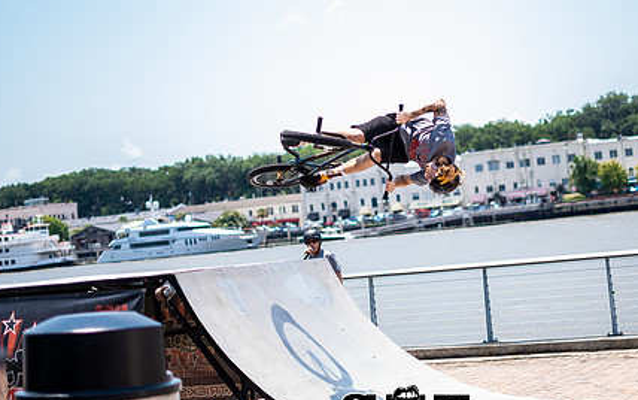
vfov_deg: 18.9
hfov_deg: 29.6
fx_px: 1200
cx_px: 410
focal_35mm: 69
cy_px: 157
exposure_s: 1/2000
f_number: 1.8
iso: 64
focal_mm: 50
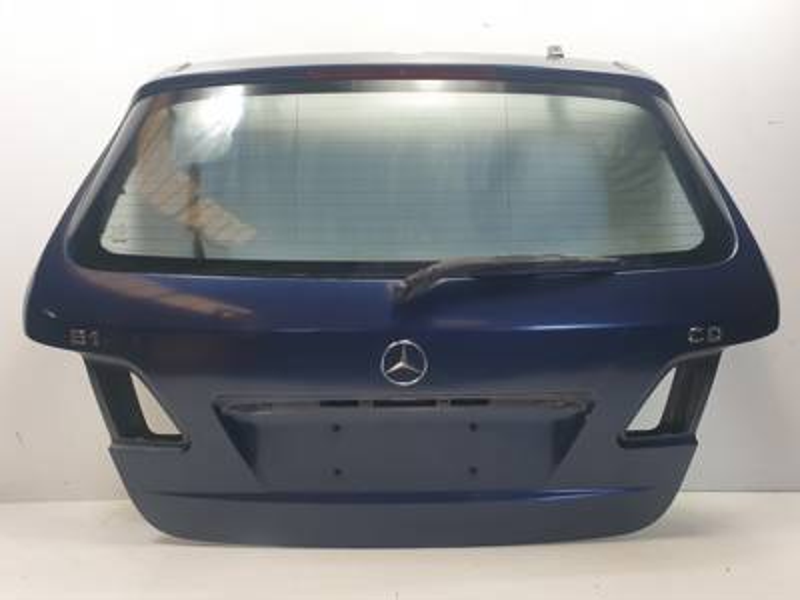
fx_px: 601
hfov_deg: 67.3
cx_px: 400
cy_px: 300
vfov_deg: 53.1
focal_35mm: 26
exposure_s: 1/100
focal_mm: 4.3
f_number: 2.4
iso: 80
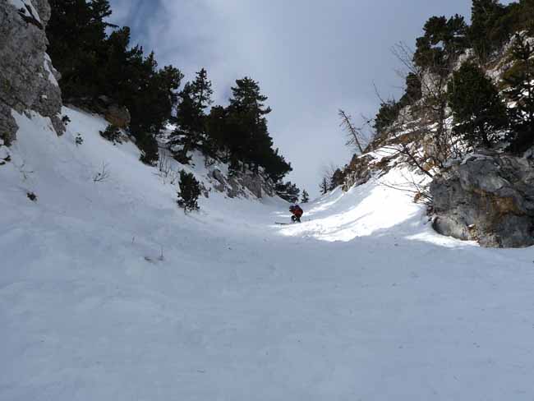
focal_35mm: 38
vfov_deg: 37.7
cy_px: 200
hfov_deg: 49.0
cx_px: 267
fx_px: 586
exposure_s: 1/320
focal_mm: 4.7
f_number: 8
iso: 100
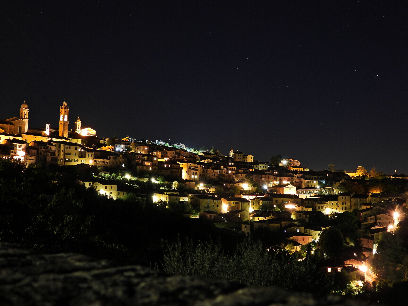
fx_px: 507
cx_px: 204
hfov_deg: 43.9
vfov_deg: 33.6
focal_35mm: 43
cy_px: 153
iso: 100
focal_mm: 7.7
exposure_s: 30
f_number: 3.2
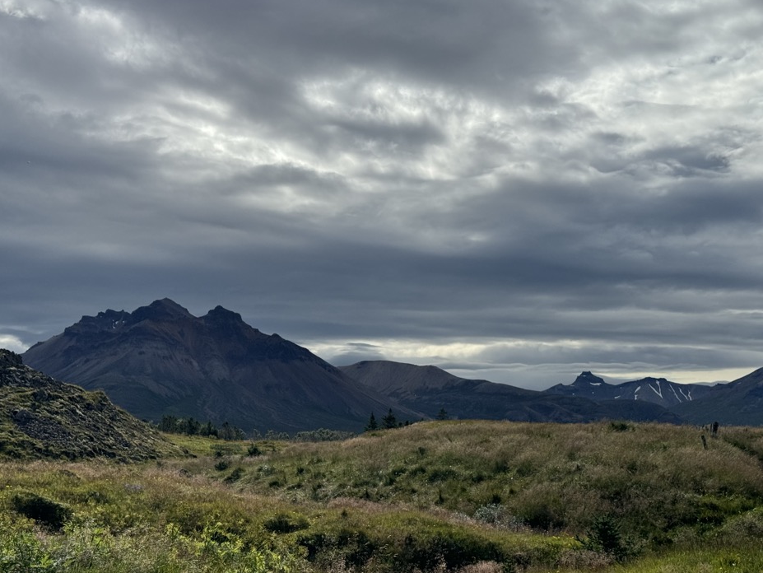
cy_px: 306
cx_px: 381
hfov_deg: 36.2
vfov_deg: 27.5
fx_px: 1169
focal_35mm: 53
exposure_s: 1/15152
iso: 64
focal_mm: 6.76
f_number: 1.78
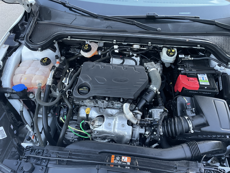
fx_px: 173
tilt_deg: -47.6
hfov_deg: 67.3
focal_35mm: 26
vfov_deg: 53.1
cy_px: 86
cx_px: 115
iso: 400
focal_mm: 4.2
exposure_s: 1/51
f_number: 1.6
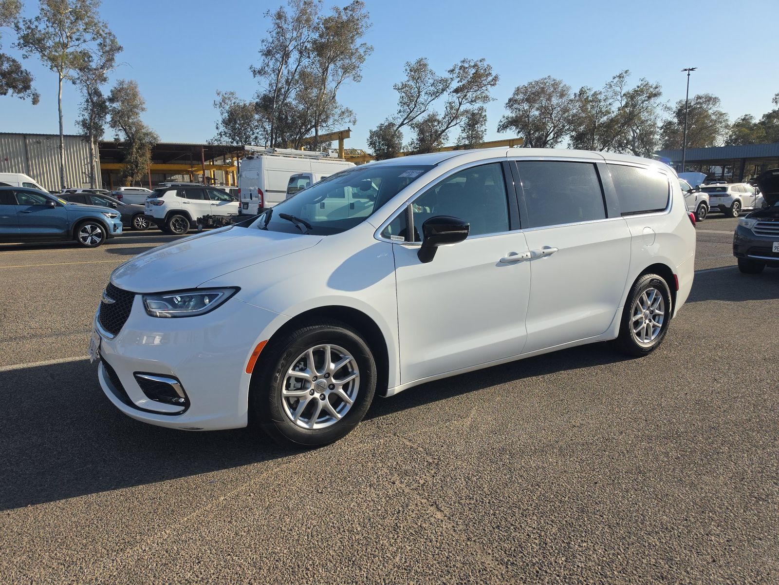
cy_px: 292
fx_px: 518
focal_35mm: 23
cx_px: 390
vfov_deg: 58.9
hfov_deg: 73.9
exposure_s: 1/5015
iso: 64
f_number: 1.4
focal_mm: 6.5
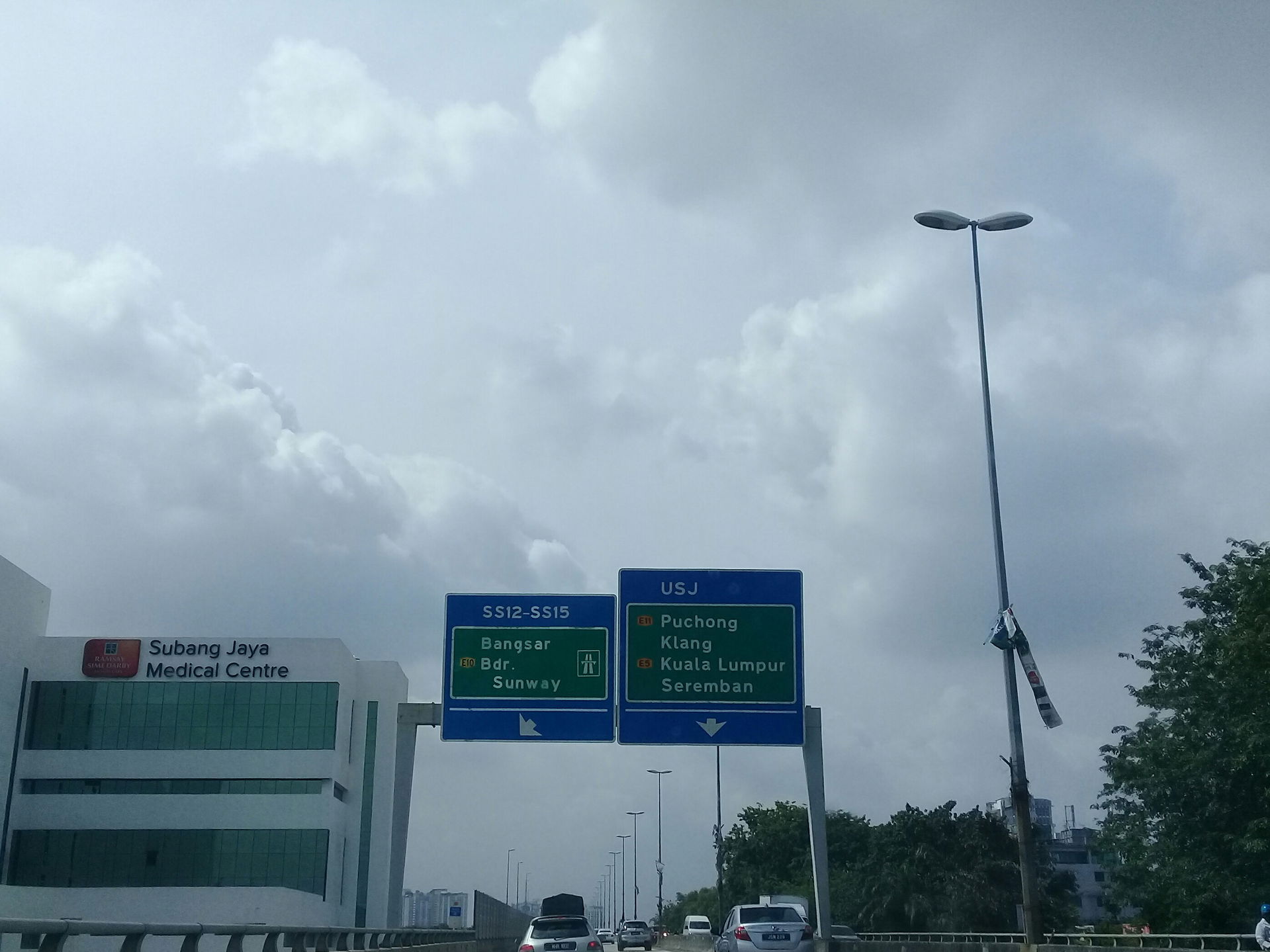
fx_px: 1137
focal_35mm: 31
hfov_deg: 58.4
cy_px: 476
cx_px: 635
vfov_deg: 45.4
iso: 50
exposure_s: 1/1969
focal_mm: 3.3
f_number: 2.2
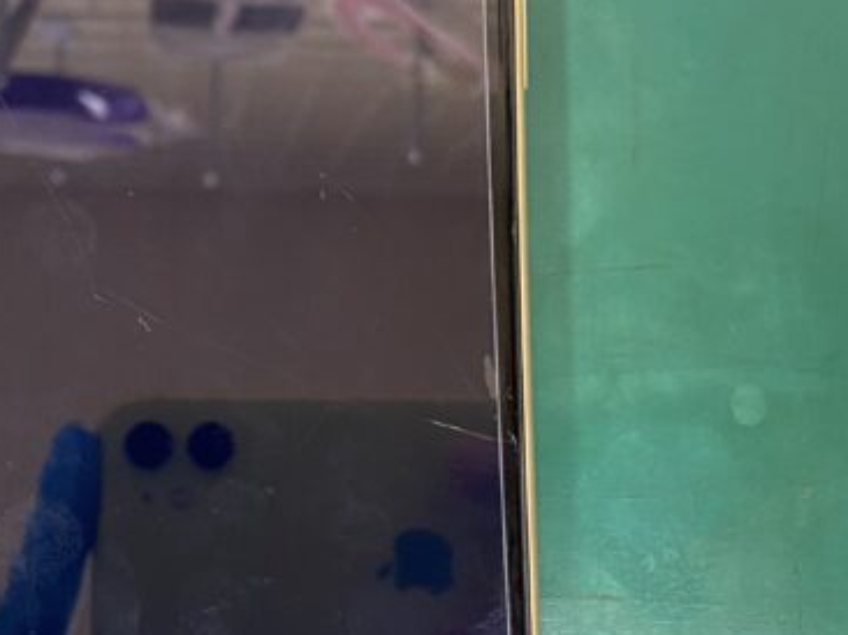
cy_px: 316
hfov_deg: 29.8
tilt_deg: -84.4
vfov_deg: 22.9
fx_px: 1567
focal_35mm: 64
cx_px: 213
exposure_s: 1/50
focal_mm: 4.25
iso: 160
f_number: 1.8
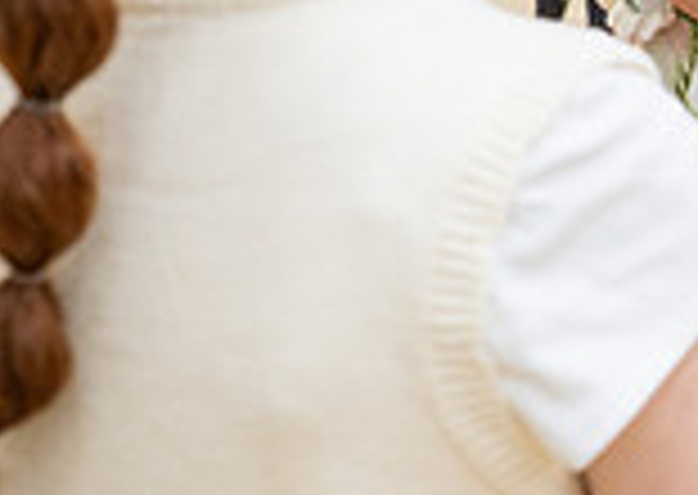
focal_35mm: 101
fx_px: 1998
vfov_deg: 13.6
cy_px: -152
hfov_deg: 17.9
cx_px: 1011
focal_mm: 24
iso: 640
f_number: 2.8
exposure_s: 1/160
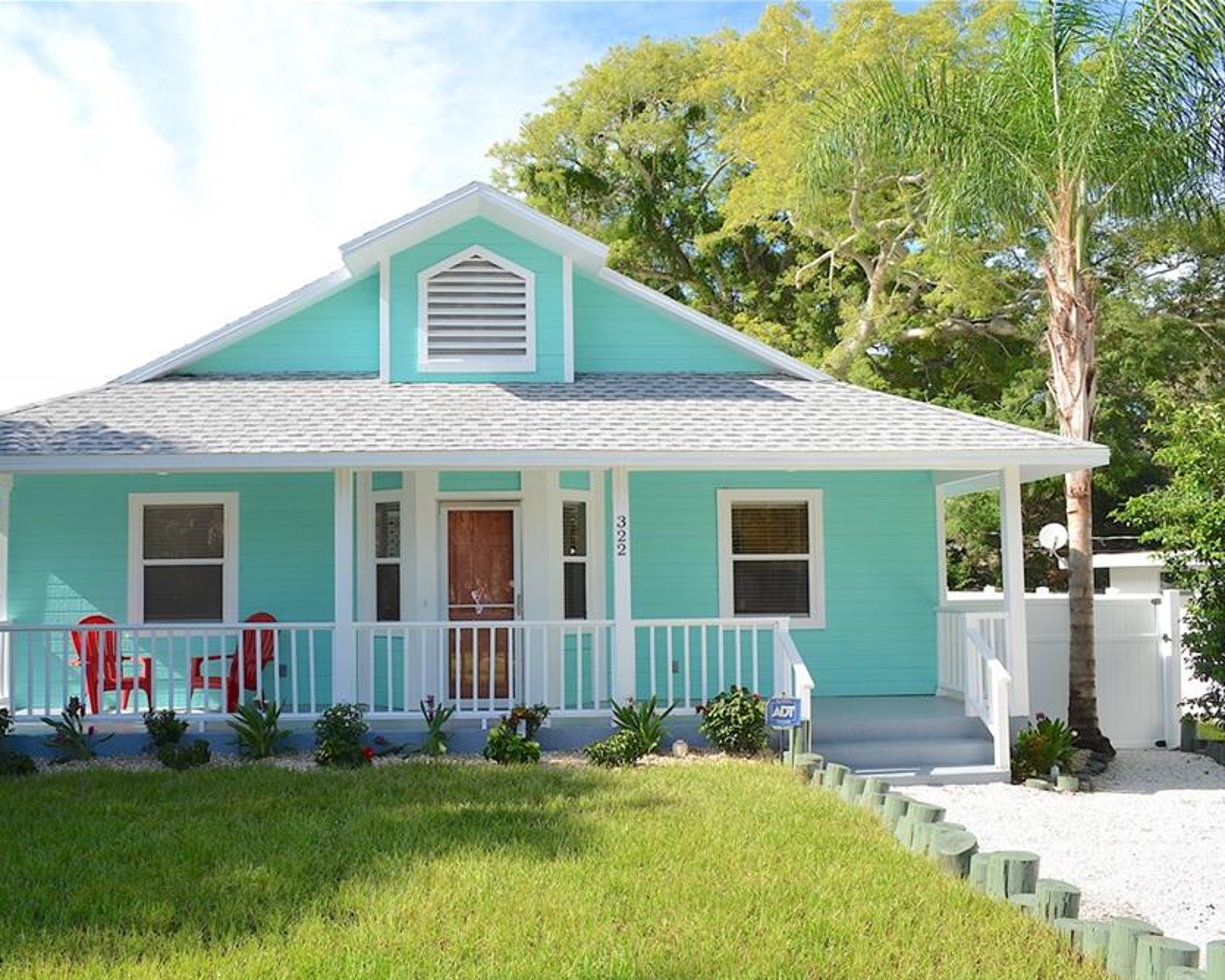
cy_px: 495
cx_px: 525
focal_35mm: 31
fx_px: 1124
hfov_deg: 57.0
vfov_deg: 47.1
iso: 200
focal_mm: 18
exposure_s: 1/250
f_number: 8
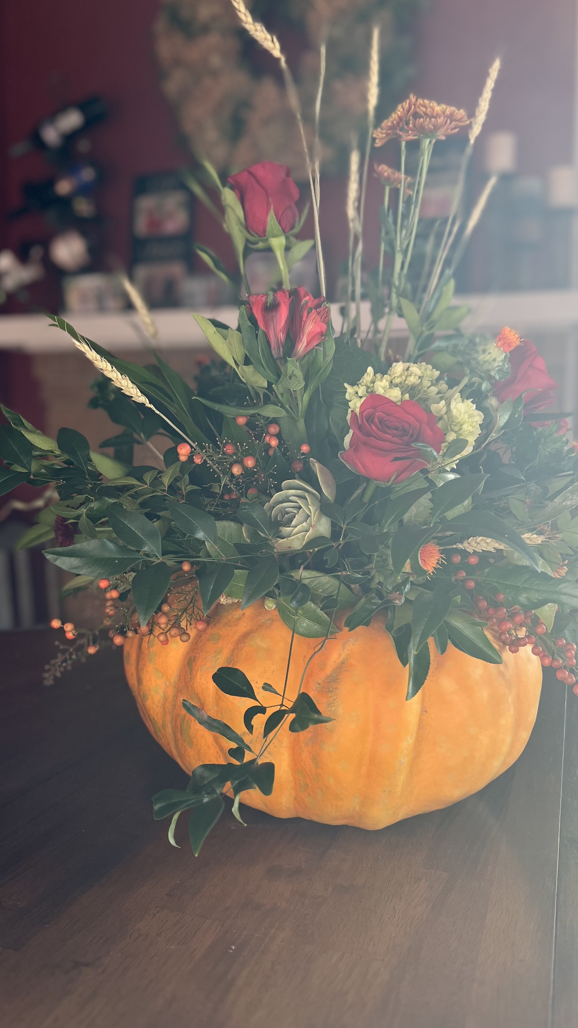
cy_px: 516
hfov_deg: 40.2
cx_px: 297
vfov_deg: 66.1
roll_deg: -0.1
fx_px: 790
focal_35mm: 29
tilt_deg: -4.3
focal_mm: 5.7
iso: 100
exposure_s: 1/121
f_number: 1.5
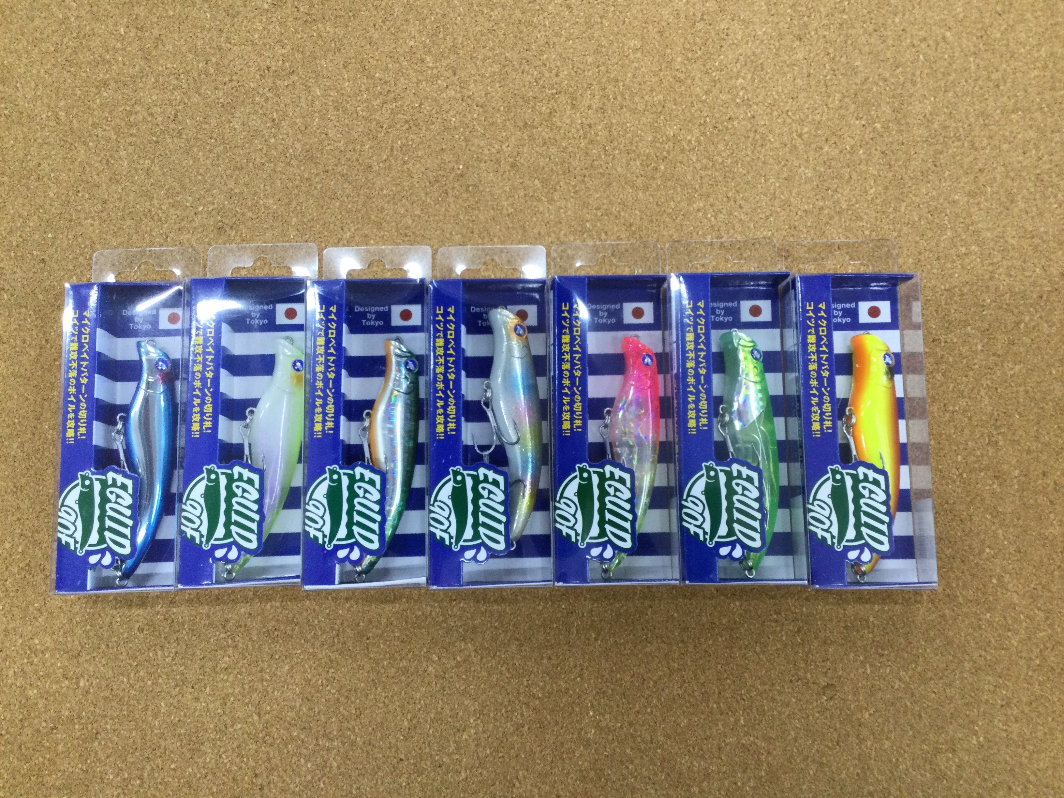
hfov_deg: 58.4
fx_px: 953
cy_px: 399
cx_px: 532
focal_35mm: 31
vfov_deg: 45.4
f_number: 2.4
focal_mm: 3.3
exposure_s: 1/30
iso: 40
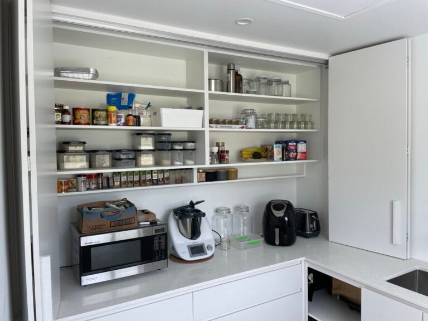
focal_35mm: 26
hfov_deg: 67.3
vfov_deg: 53.1
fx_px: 321
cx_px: 214
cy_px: 160
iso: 40
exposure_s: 1/121
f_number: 1.6
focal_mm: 4.2
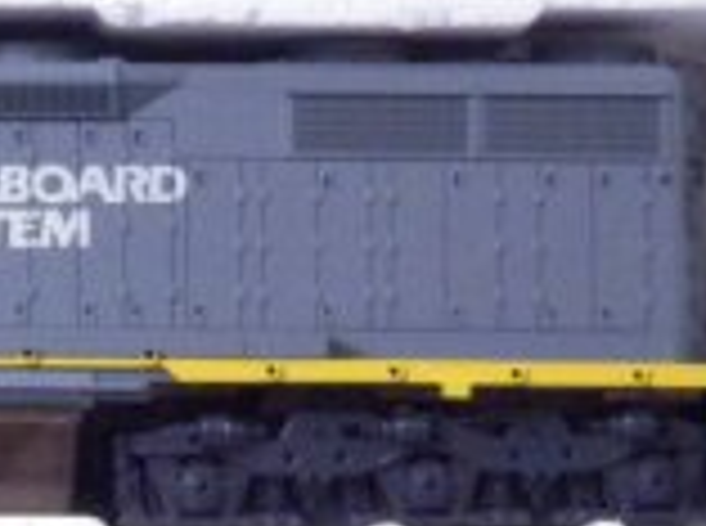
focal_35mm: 253
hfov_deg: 7.8
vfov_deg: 5.8
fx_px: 5148
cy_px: -220
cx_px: -135
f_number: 4.4
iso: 1000
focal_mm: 11.9
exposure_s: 1/160
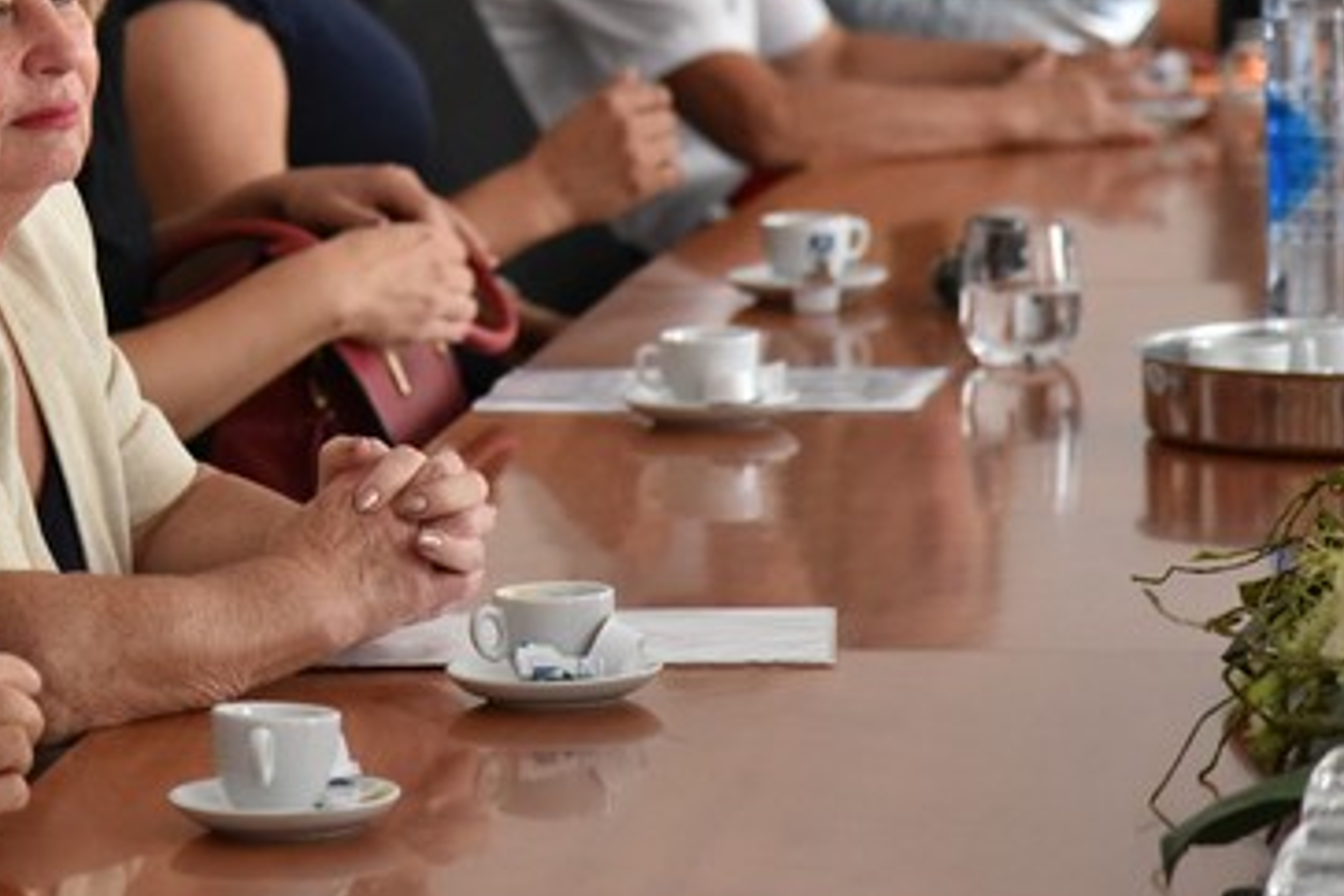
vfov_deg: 5.1
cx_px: 100
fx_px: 10117
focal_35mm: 271
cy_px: -72
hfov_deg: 7.6
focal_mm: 120
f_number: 4
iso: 5000
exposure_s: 1/1000
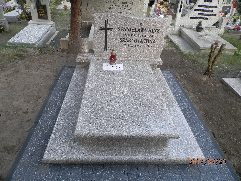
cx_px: 120
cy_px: 90
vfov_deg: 54.9
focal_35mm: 25
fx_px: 174
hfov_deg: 69.4
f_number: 3.1
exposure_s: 1/30
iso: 125
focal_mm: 4.5
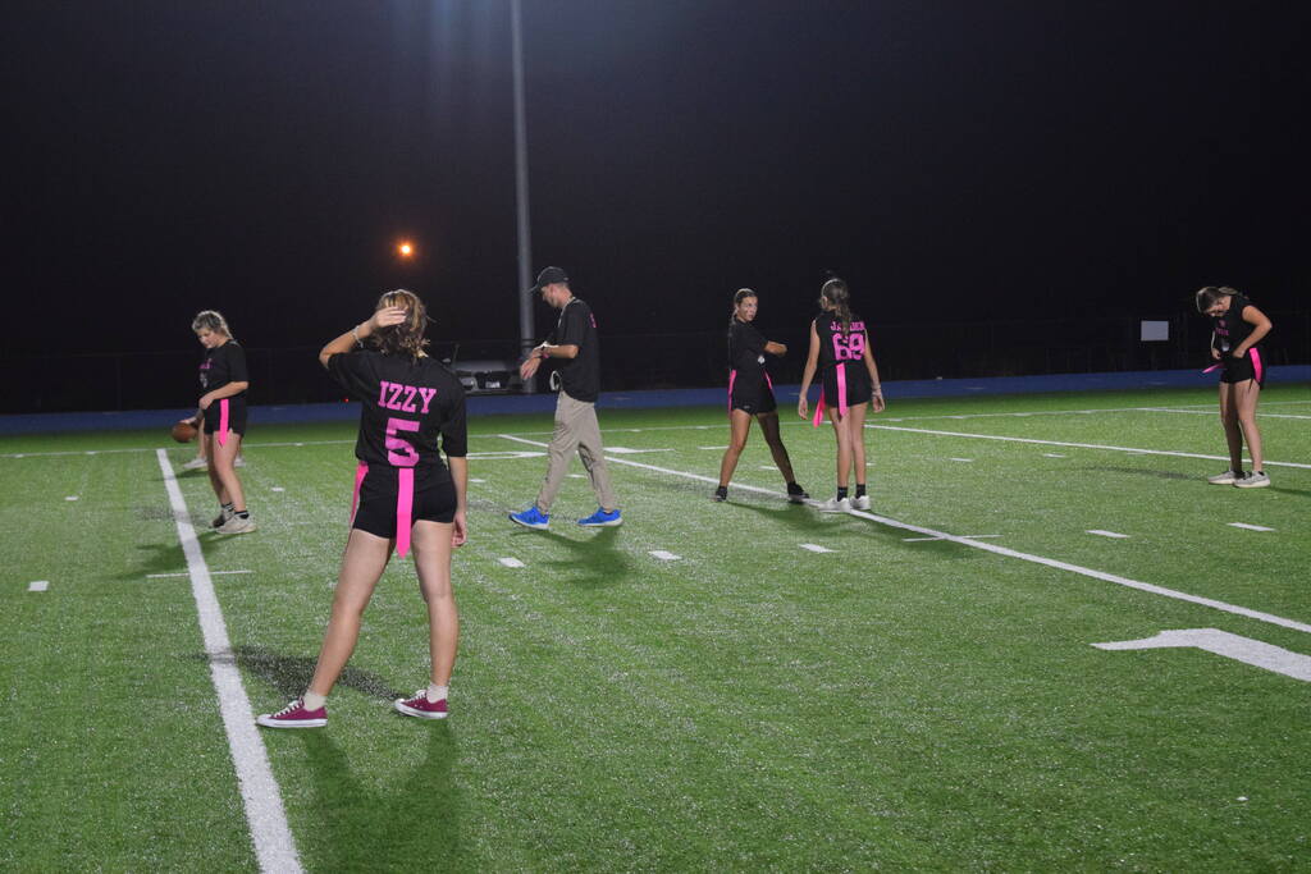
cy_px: 437
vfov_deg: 16.6
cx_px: 656
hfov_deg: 24.6
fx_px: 3005
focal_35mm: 82
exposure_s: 1/125
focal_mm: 55
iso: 3200
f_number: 5.6
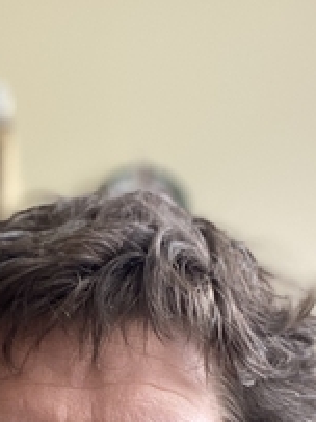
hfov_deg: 19.6
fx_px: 902
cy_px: 474
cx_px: 38
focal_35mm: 74
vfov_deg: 24.4
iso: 125
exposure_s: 1/60
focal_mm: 2.71
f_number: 2.2
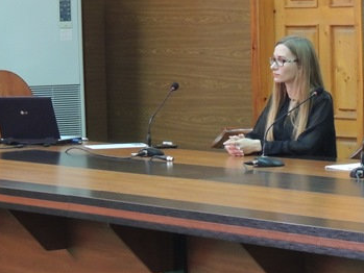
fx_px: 2051
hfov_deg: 10.1
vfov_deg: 7.6
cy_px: 61
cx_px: 165
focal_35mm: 195
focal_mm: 15.1
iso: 800
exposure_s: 1/10
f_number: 4
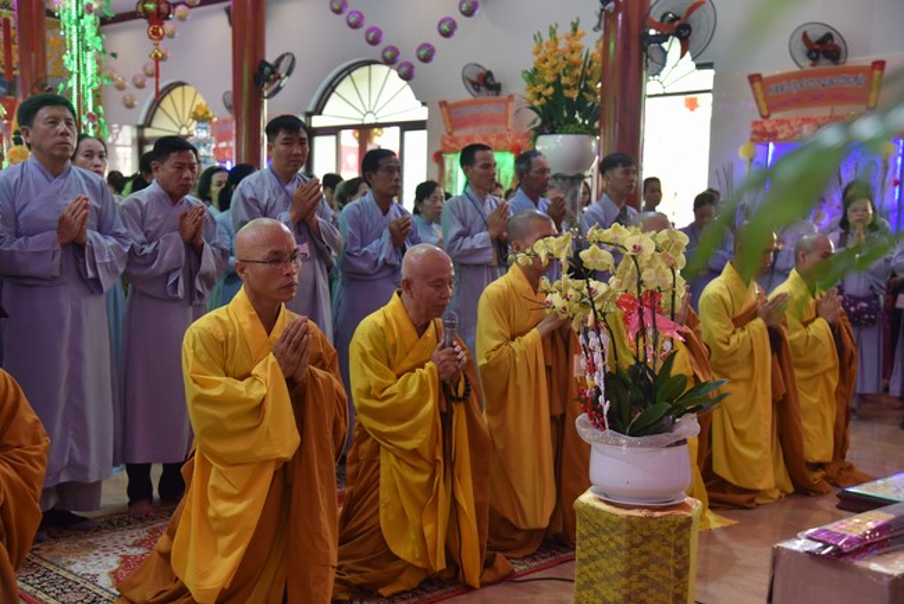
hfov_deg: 42.7
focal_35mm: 46
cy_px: 302
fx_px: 1156
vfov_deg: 29.3
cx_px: 452
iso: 800
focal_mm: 46
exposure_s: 1/60
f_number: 4
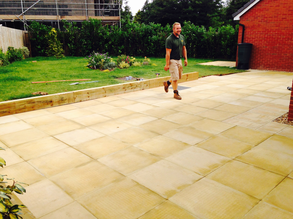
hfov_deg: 55.4
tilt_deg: -19.6
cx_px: 146
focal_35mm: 33
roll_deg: +1.1
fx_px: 279
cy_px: 110
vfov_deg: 42.9
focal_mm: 4.12
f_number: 2.4
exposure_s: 1/570
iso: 50
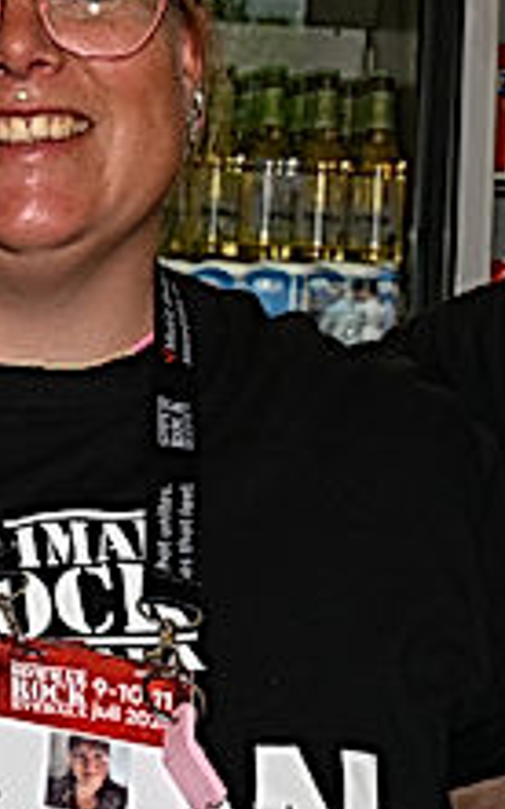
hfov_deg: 8.3
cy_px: 216
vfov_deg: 13.5
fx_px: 3415
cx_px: -267
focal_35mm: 155
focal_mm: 28
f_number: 9
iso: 100
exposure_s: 1/160
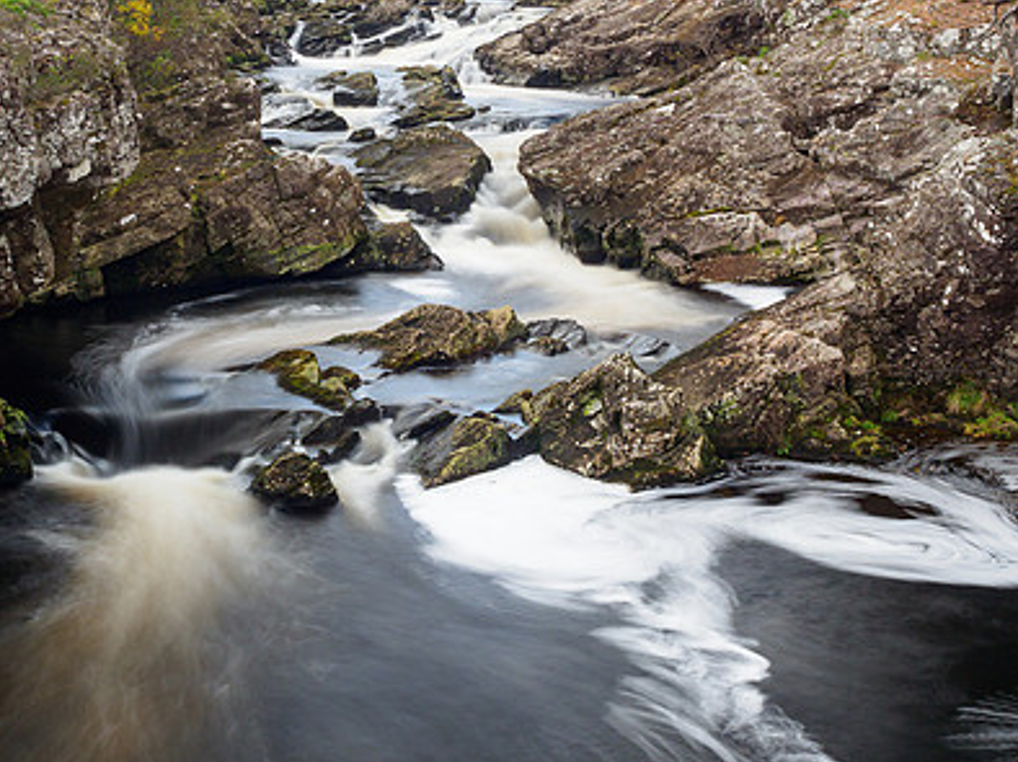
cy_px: 316
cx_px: 460
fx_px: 1646
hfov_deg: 34.3
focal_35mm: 56
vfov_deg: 26.0
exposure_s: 5
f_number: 7.1
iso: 200
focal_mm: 19
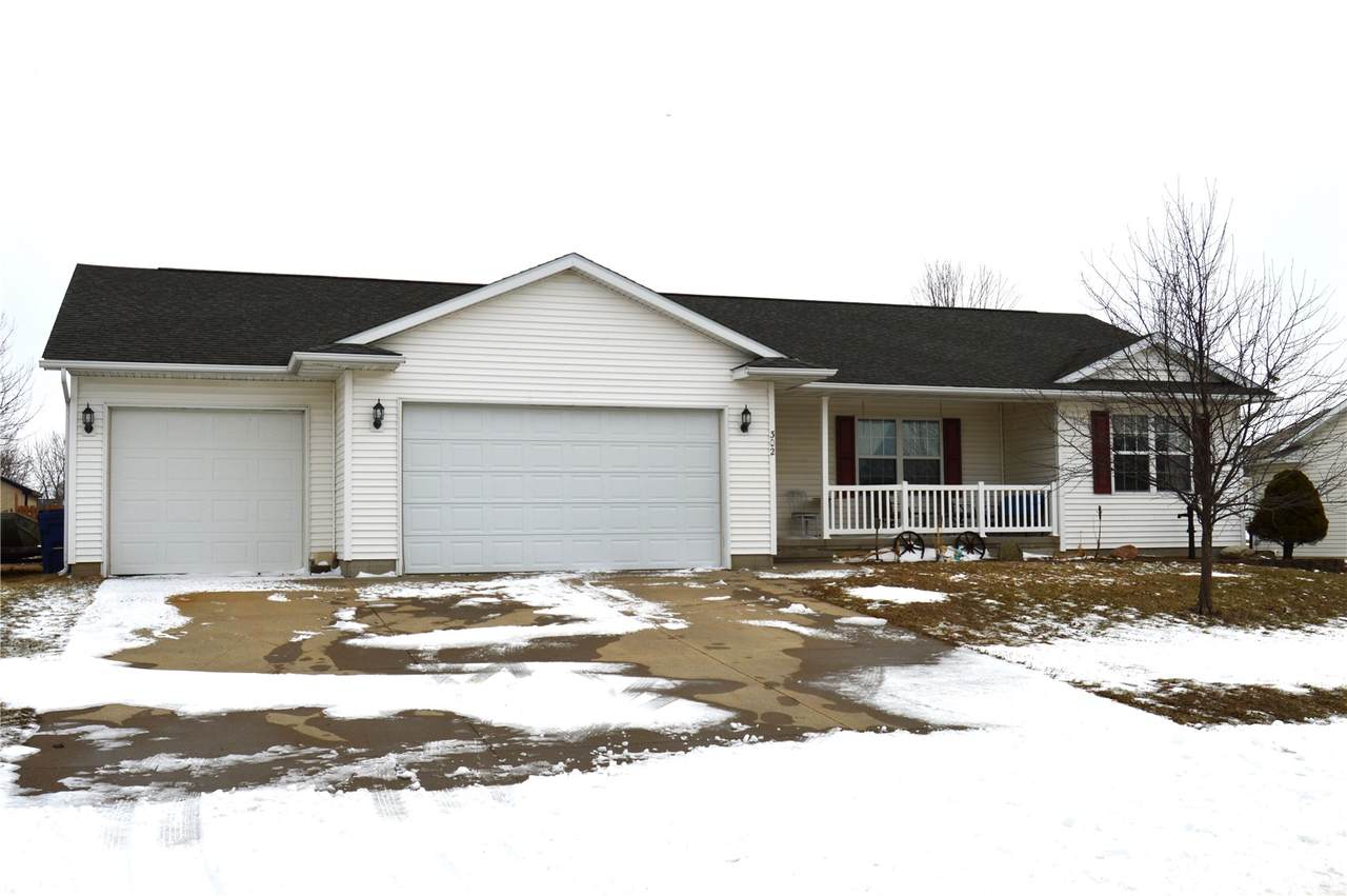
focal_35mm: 36
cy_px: 448
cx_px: 674
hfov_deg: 53.2
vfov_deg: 36.8
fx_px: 1346
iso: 125
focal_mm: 24
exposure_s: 1/500
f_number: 11
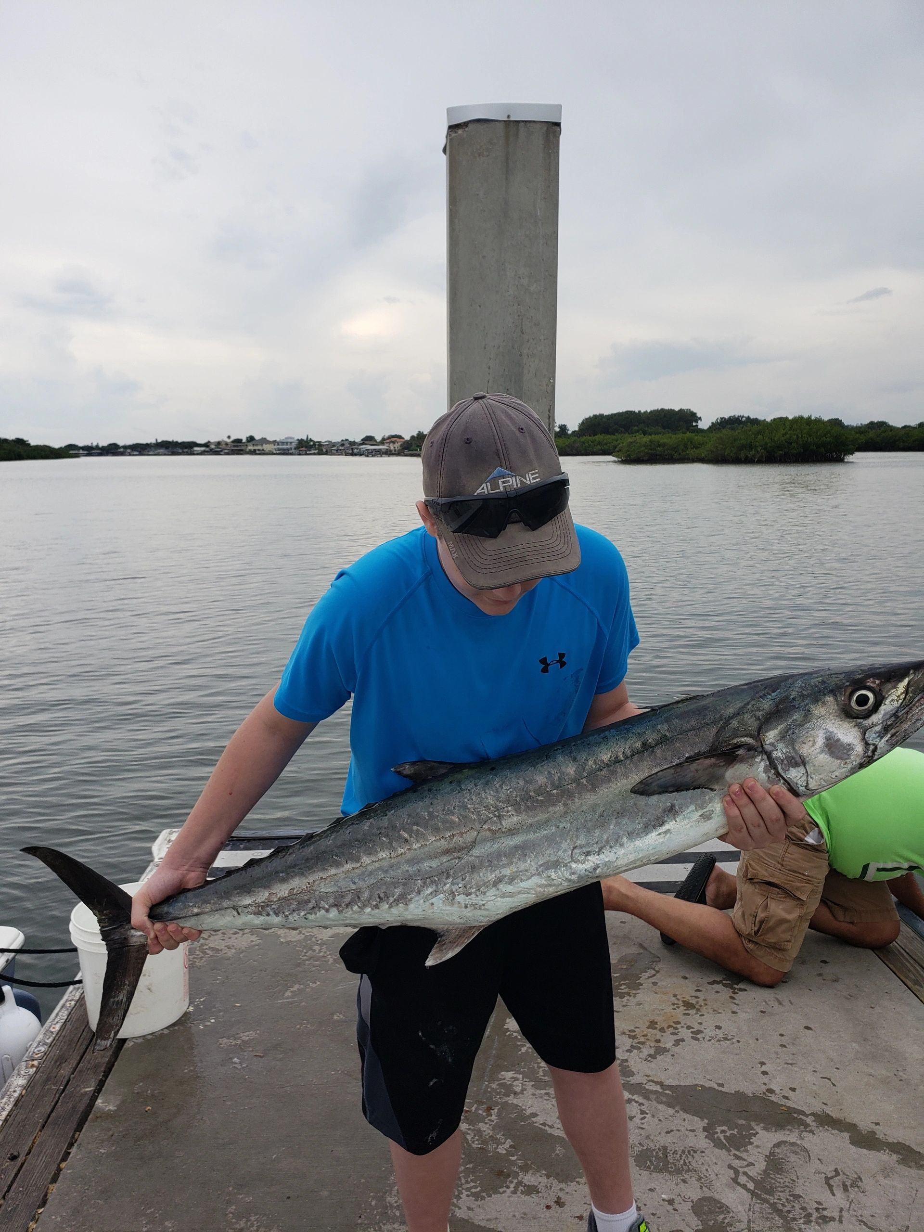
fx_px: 925
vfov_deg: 67.3
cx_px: 462
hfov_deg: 53.1
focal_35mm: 26
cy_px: 616
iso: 50
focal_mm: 4.3
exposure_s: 1/834
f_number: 2.4
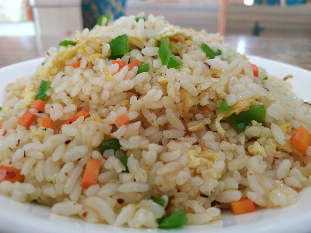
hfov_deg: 71.6
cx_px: 156
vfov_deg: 56.8
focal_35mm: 24
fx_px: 216
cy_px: 116
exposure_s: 1/25
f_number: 1.9
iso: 250
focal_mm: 3.94
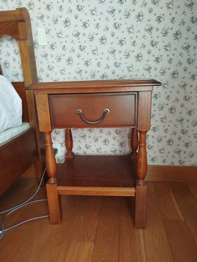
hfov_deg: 56.8
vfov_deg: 71.6
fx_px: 182
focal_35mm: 24
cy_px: 131
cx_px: 98
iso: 160
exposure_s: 1/50
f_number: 1.7
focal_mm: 5.31
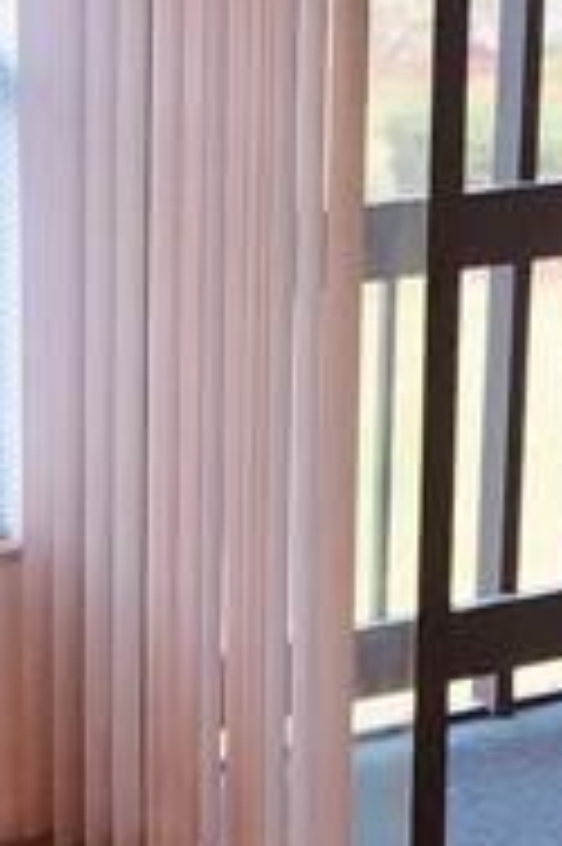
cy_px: 824
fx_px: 3730
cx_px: -90
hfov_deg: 8.5
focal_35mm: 159
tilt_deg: -14.8
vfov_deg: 12.8
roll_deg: -0.4
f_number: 1.8
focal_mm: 3.99
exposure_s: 1/120
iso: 25
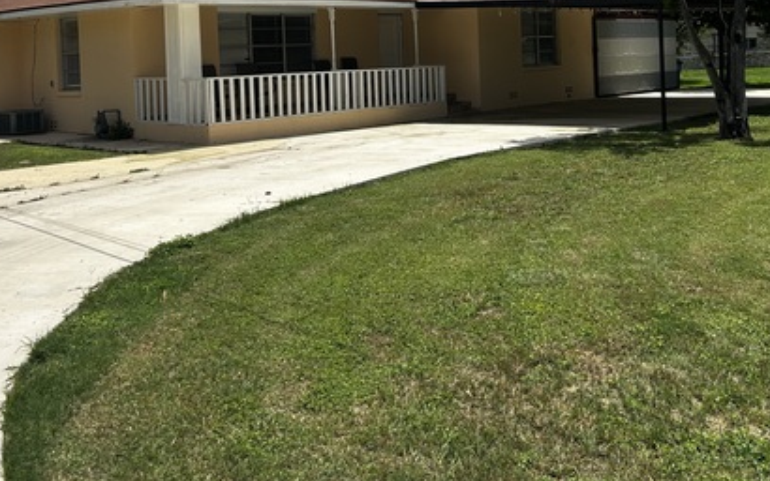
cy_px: 49
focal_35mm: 43
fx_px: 902
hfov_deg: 46.2
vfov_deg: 28.7
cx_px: 423
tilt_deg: -0.5
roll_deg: +2.4
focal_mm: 5.7
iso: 50
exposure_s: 1/6993
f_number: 1.5
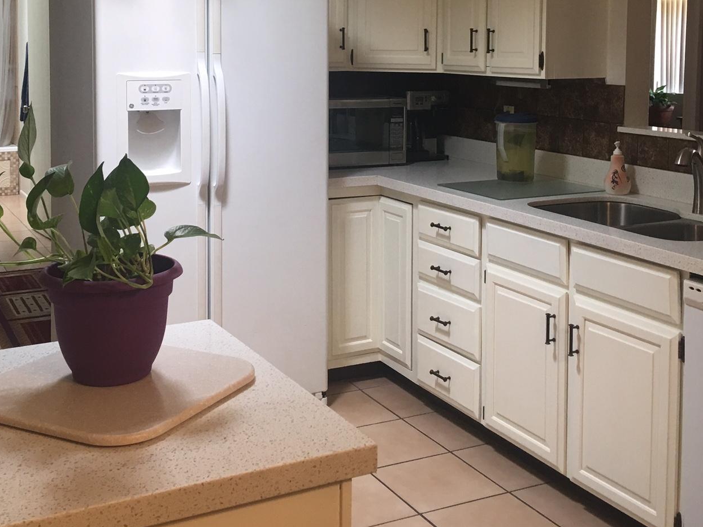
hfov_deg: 40.4
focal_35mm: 47
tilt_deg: -4.6
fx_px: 955
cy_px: 119
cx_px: 329
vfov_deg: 30.3
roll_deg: -0.2
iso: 32
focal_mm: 4.15
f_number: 2.2
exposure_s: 1/15
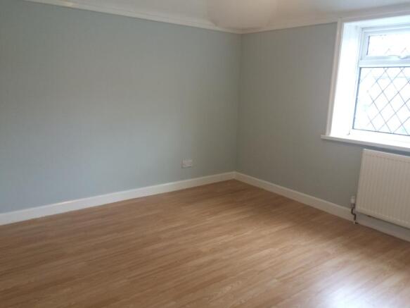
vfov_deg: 48.2
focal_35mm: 29
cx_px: 205
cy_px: 154
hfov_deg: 61.7
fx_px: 343
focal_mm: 4.15
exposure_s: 1/33
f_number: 2.2
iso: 125
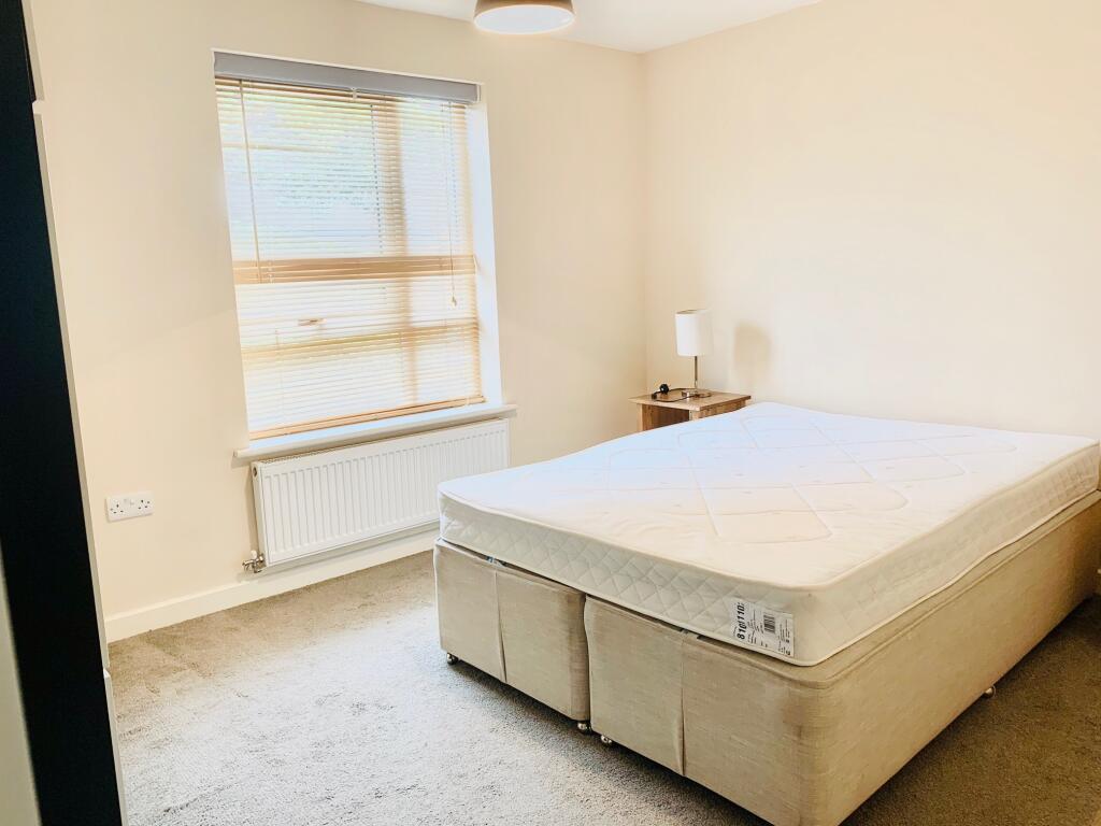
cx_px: 550
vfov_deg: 53.1
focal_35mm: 26
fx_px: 827
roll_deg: +1.5
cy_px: 413
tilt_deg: -11.0
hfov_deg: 67.3
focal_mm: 4.25
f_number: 1.8
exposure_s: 1/50
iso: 50
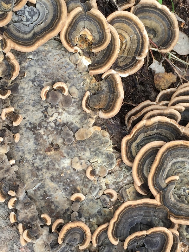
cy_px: 164
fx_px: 480
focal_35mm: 66
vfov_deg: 29.2
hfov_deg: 22.3
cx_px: 92
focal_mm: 4.15
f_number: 2.2
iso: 32
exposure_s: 1/265
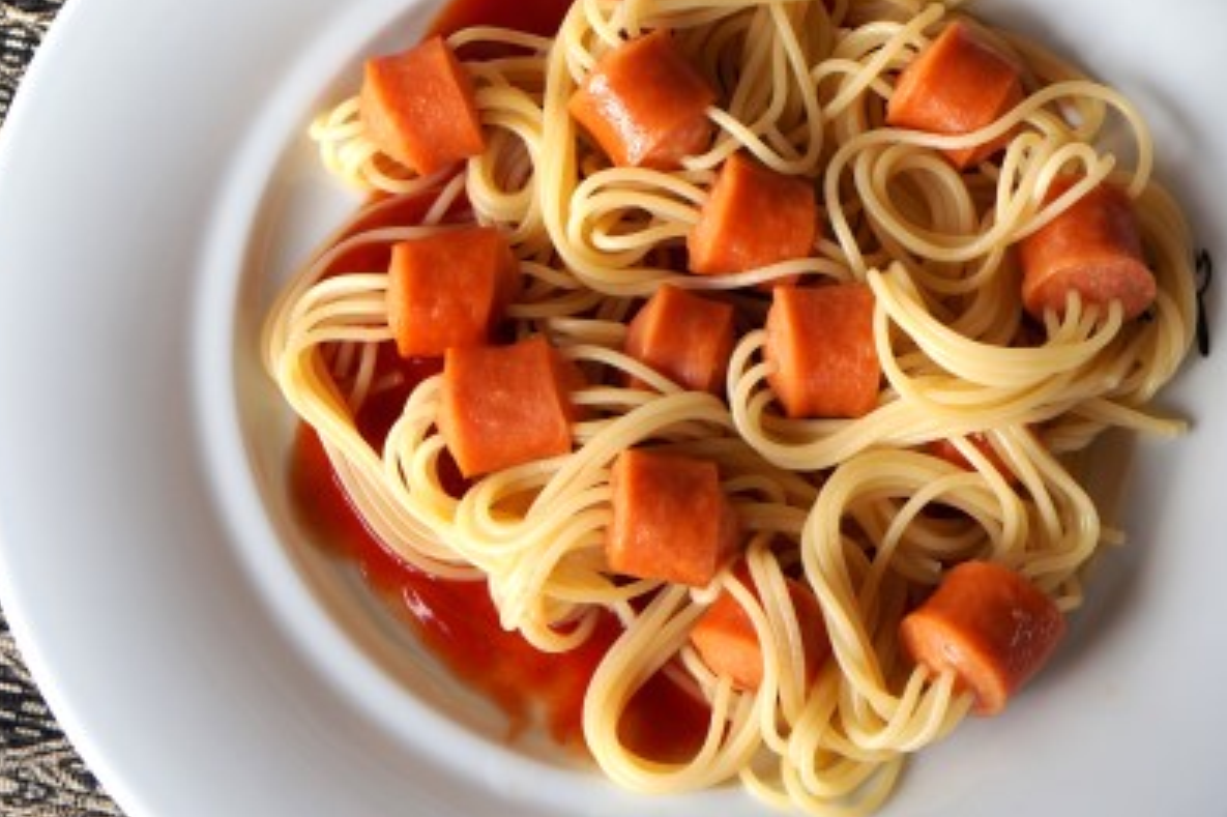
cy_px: 348
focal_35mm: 73
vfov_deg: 18.6
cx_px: 697
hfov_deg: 27.7
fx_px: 2487
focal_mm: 32
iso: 100
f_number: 5
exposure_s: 1/200
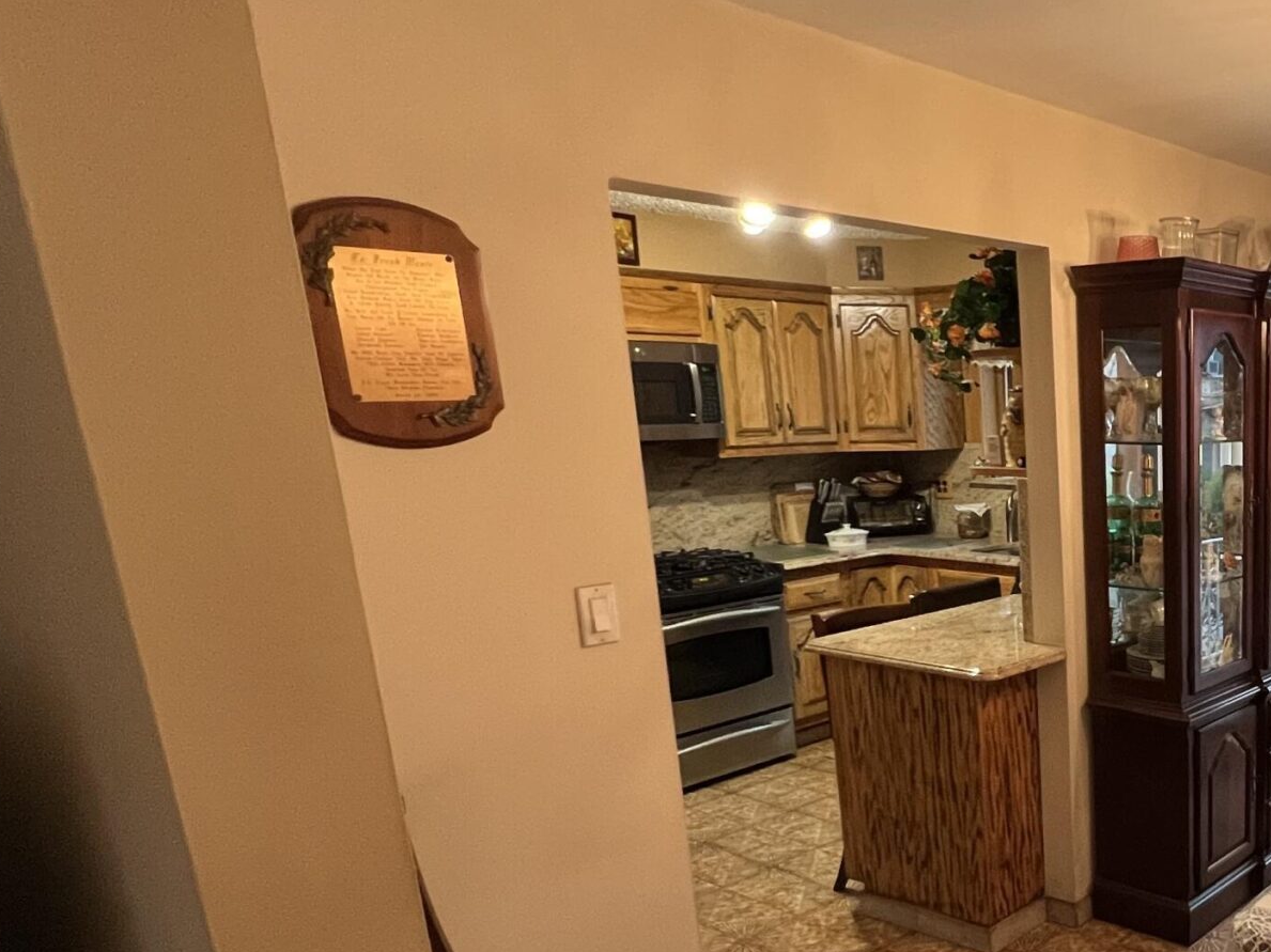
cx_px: 1181
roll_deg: +0.3
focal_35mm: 28
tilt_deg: -14.9
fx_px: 1028
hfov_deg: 54.0
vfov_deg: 48.3
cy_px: 682
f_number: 1.8
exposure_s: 1/60
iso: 400
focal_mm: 1.57
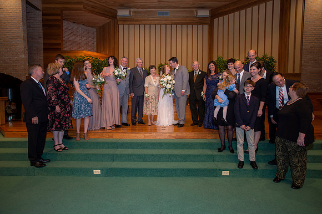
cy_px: 107
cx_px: 161
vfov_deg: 57.2
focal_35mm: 22
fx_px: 197
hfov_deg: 78.6
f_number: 3.5
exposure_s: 1/160
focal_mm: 22
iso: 800
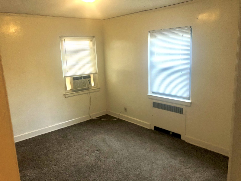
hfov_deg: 63.4
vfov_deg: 49.7
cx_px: 120
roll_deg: +2.6
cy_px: 90
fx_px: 195
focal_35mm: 28
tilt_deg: -12.4
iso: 40
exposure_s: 1/20
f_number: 1.8
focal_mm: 3.99
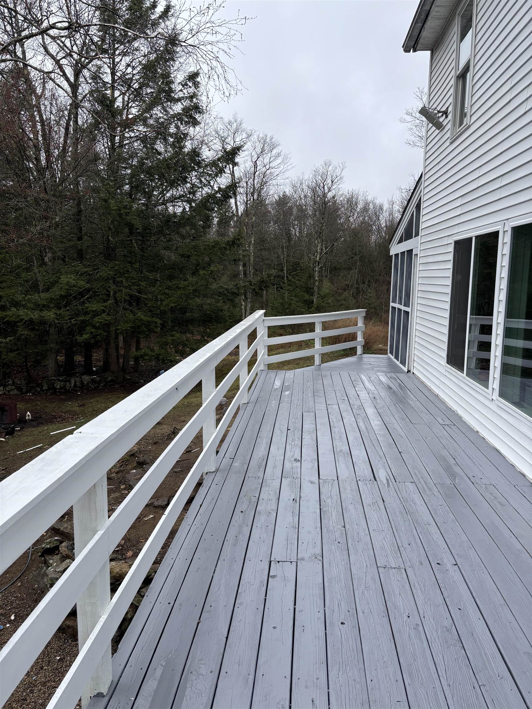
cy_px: 354
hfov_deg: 53.1
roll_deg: -1.3
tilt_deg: -7.8
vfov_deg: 67.3
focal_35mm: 26
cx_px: 266
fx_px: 533
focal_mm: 5.96
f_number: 1.6
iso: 50
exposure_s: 1/844
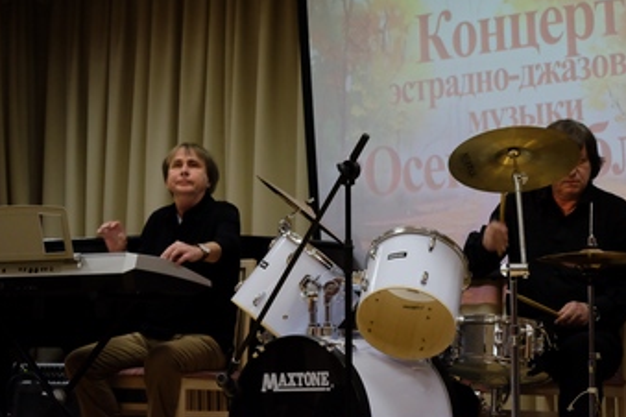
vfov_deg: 14.0
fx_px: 1704
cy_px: 184
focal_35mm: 98
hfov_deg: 20.8
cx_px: 327
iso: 3200
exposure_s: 1/100
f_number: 5
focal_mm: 55
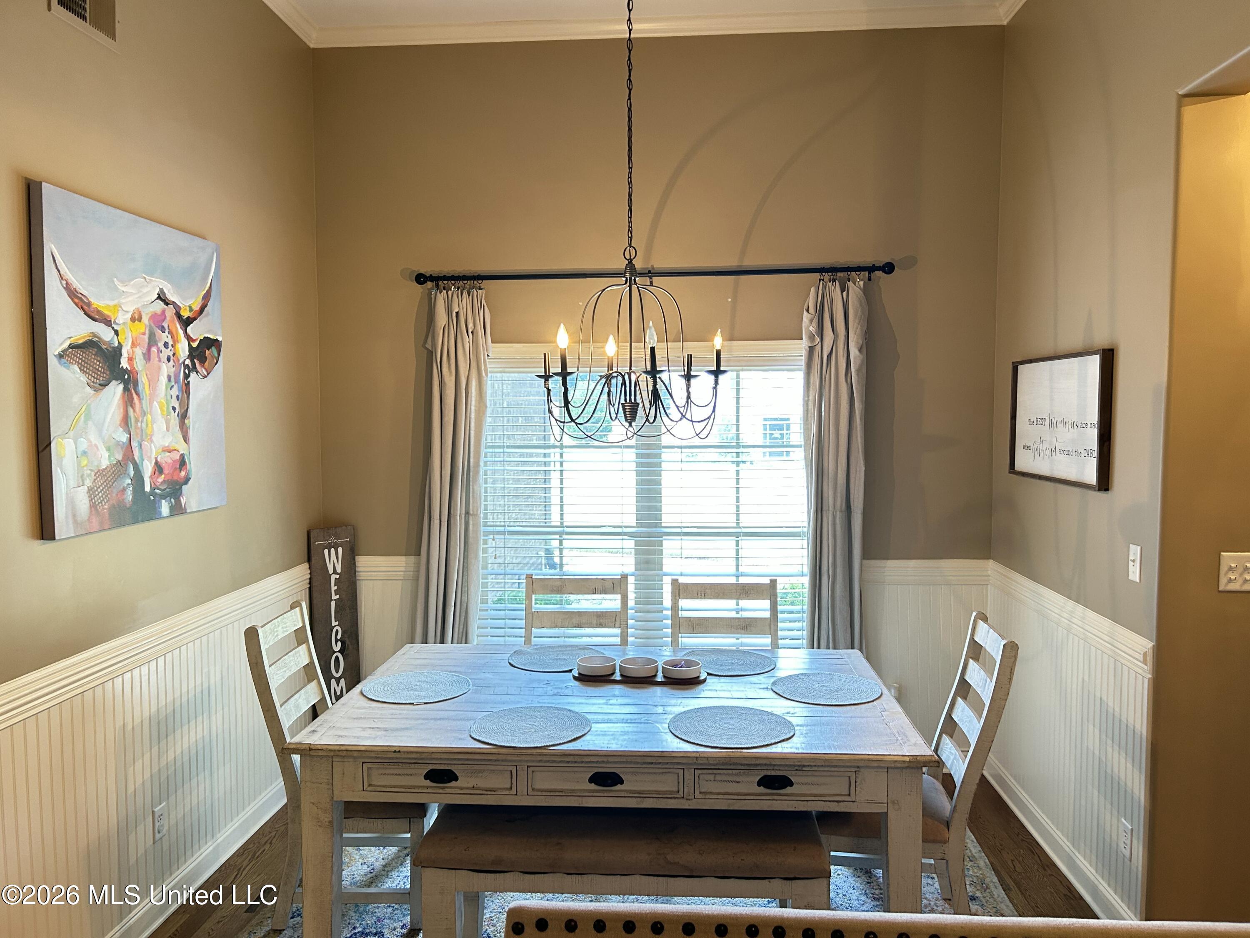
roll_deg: +0.8
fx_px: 939
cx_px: 625
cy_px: 469
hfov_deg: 67.3
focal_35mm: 26
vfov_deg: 53.1
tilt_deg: -4.8
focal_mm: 5.7
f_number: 1.5
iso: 200
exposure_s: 1/60
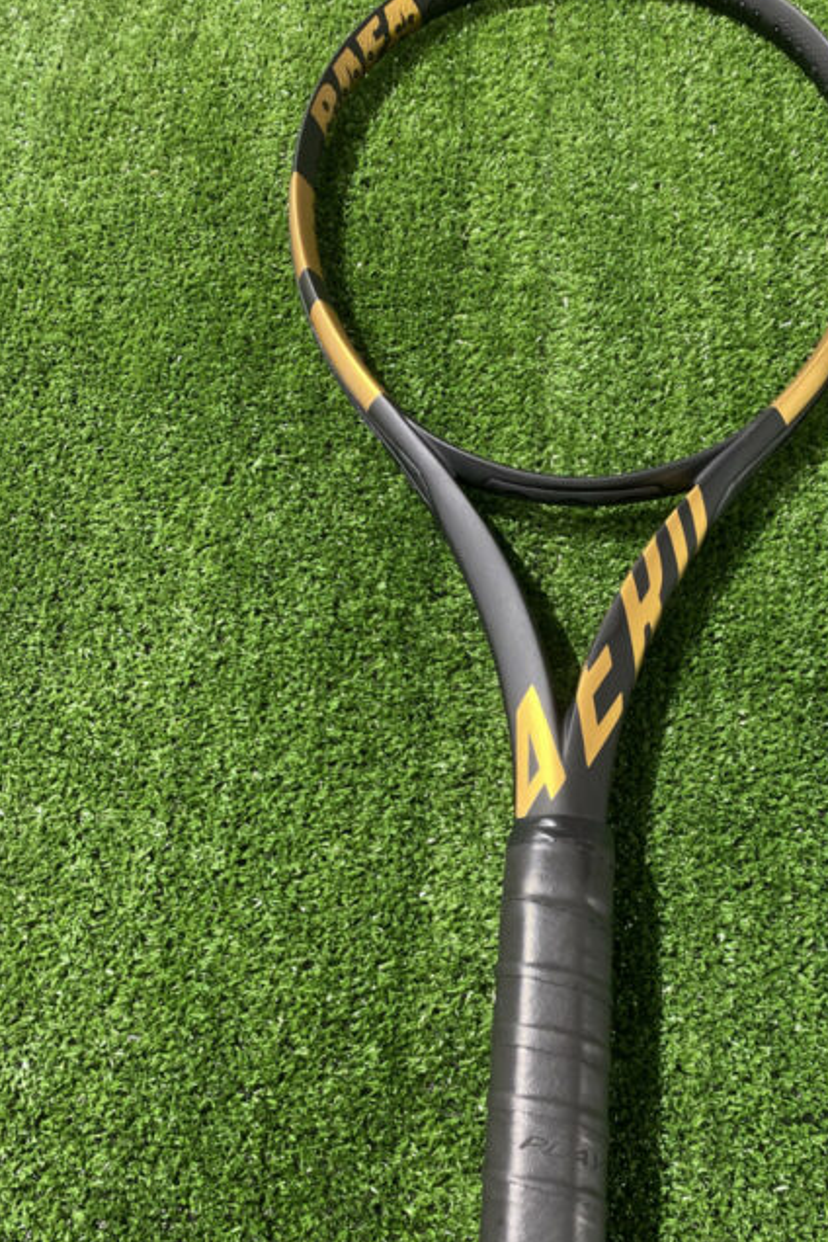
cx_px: 564
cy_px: 703
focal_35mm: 34
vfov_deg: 55.6
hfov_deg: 38.4
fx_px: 1173
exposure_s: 1/50
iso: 320
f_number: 1.8
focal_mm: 4.2
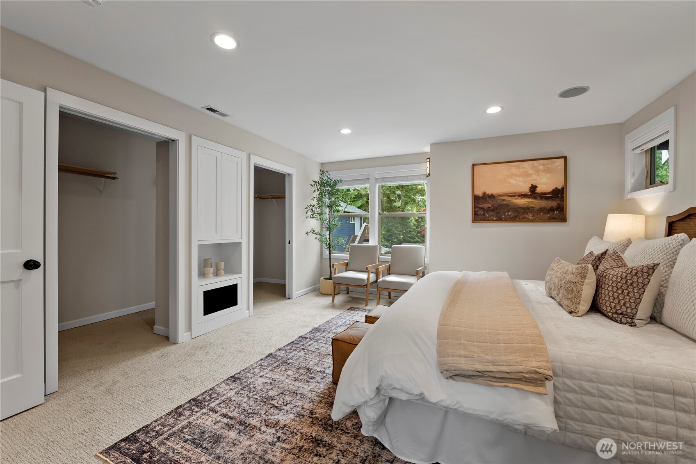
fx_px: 271
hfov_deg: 104.3
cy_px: 232
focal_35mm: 14
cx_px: 348
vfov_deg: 81.2
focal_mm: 14
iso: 4000
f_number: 8
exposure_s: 1/60
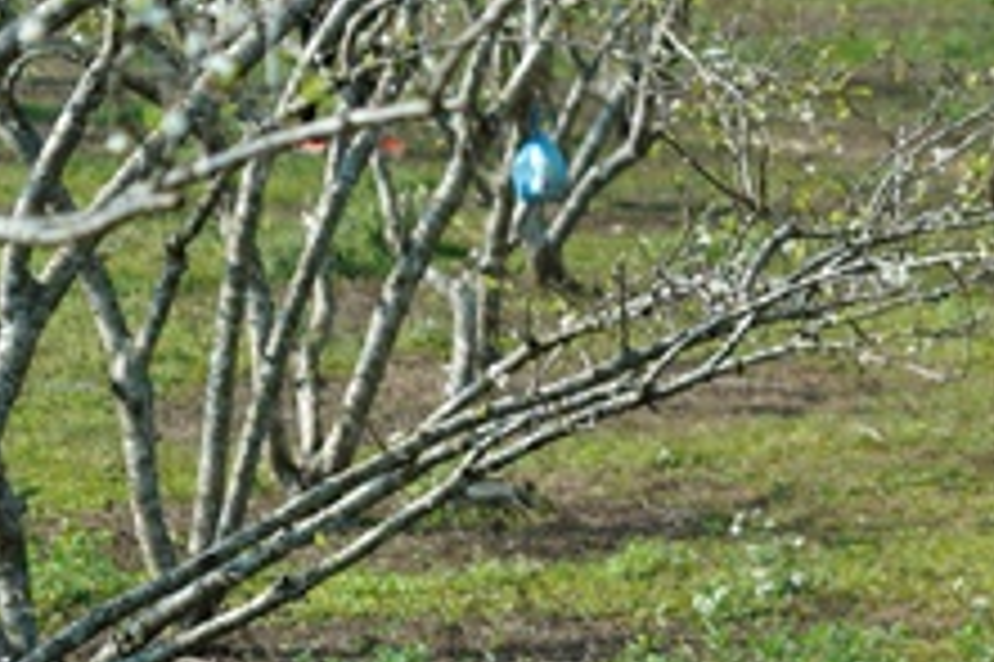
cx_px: 1878
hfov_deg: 6.9
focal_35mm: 290
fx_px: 8001
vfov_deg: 4.7
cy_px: 252
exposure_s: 1/640
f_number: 4
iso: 160
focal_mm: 70
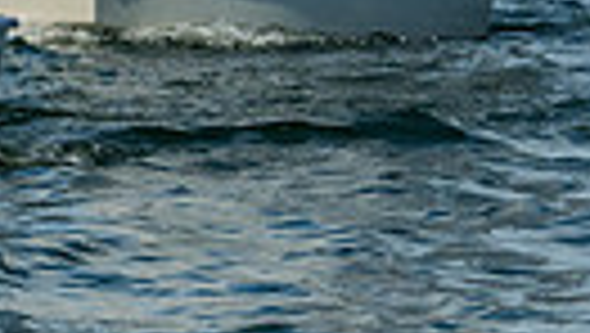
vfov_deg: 2.3
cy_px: -598
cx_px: -337
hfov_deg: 4.1
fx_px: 8175
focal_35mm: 522
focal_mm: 65
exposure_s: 1/500
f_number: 10
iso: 250
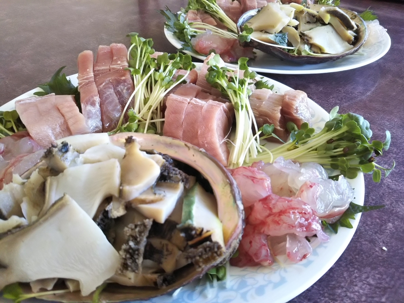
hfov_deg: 60.0
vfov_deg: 46.8
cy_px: 152
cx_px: 202
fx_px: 350
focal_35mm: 30
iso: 100
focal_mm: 4
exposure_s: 1/30
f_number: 2.2
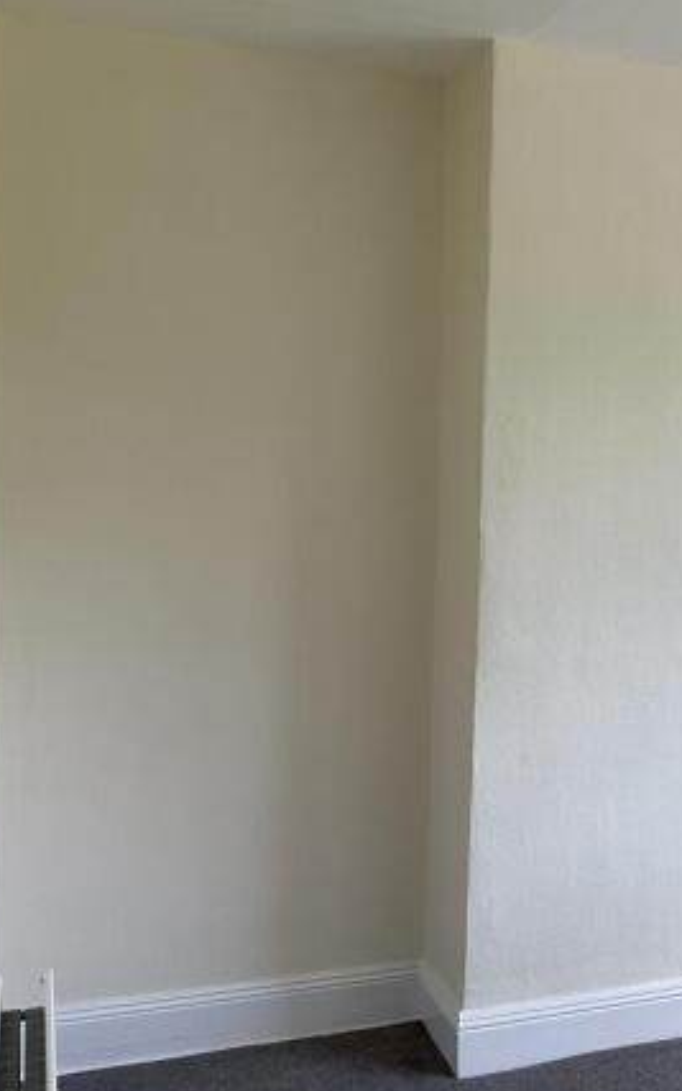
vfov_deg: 47.2
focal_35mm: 42
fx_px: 1249
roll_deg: +0.0
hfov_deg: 29.8
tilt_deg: -4.6
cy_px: 546
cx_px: 545
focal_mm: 3
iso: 25
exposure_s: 1/100
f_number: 1.8
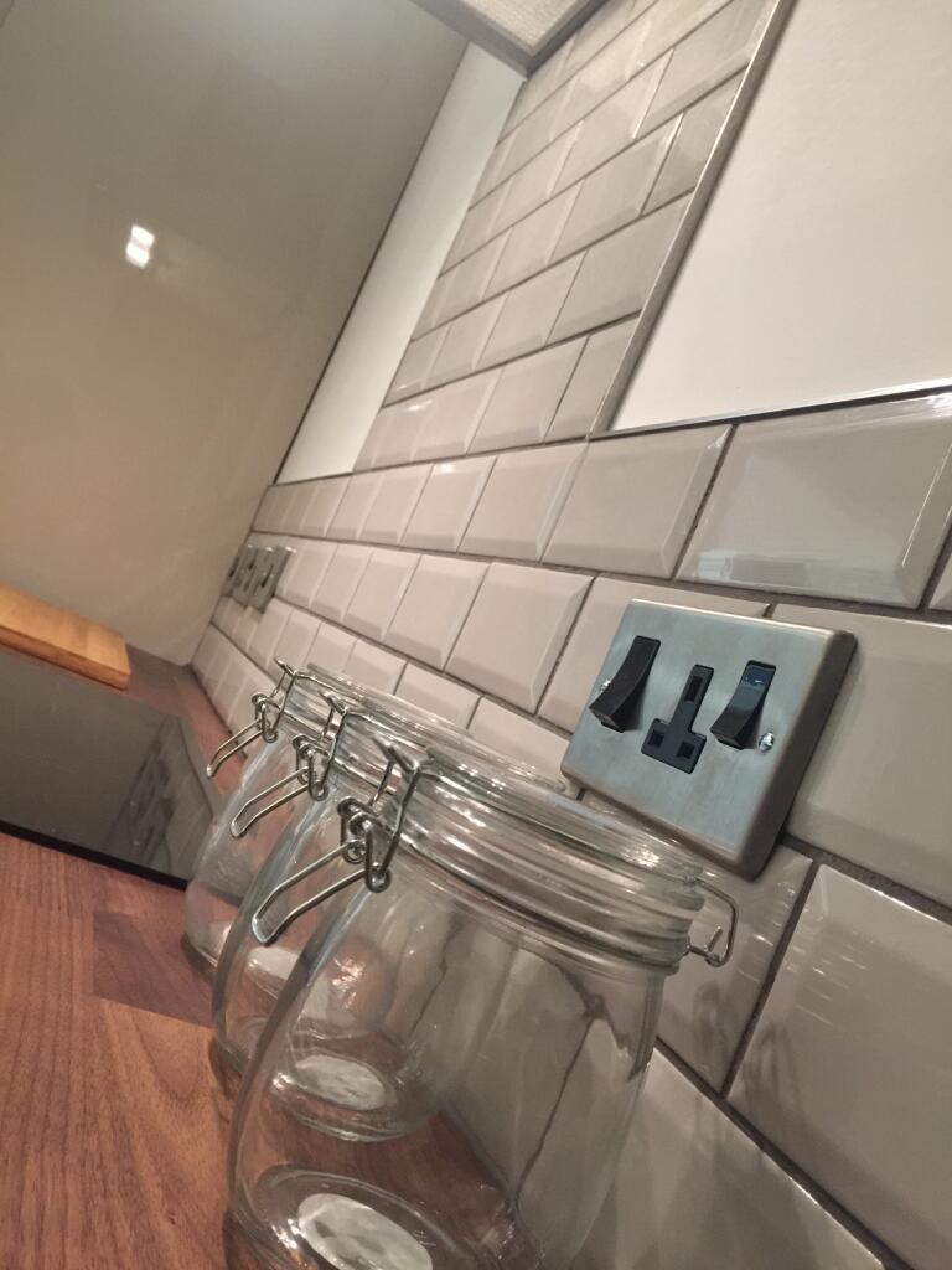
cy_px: 635
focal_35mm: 29
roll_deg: -23.0
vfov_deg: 61.7
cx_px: 476
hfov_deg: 48.2
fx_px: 1063
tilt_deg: +3.7
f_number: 2.2
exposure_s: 1/17
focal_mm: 4.15
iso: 125
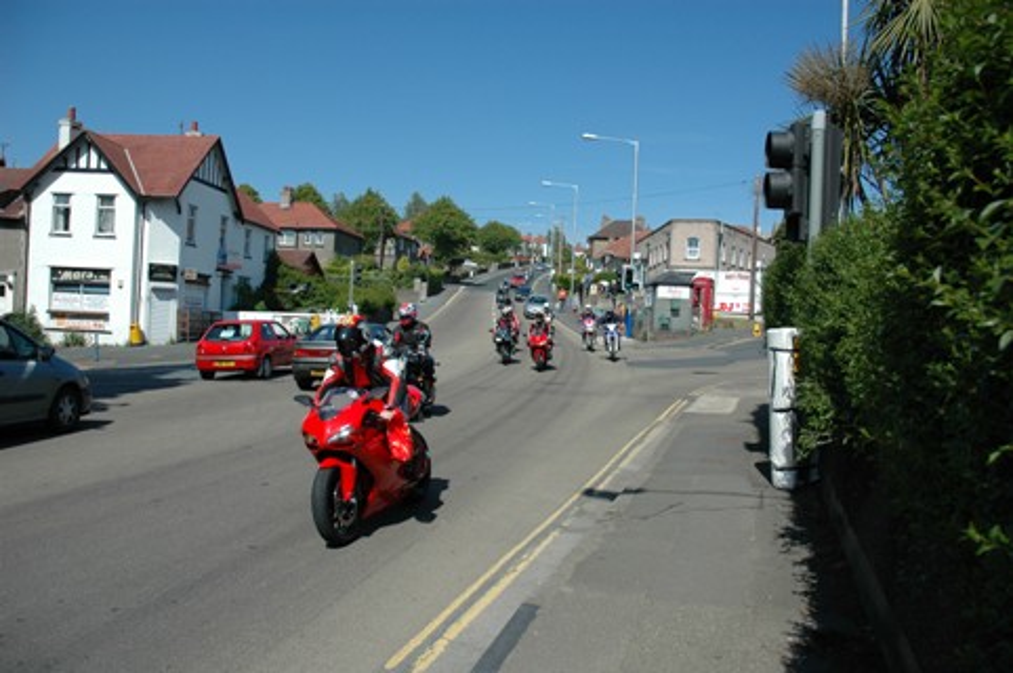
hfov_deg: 67.5
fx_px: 759
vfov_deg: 47.8
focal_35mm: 27
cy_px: 336
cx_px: 506
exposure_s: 1/1250
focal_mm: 18
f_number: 5
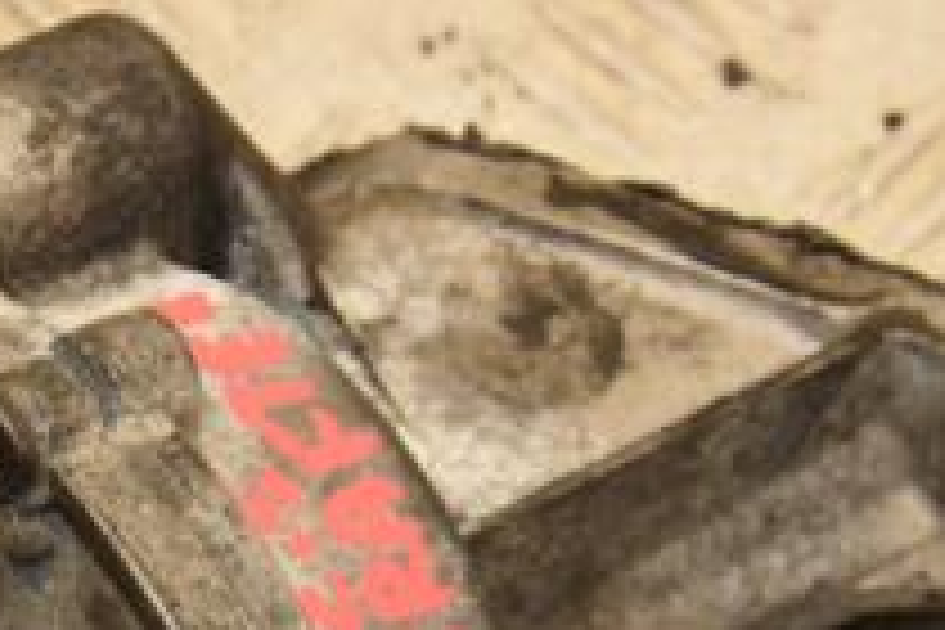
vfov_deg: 5.5
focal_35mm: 248
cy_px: 752
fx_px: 6509
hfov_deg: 8.3
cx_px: 104
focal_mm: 58
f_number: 8
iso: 800
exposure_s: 1/200
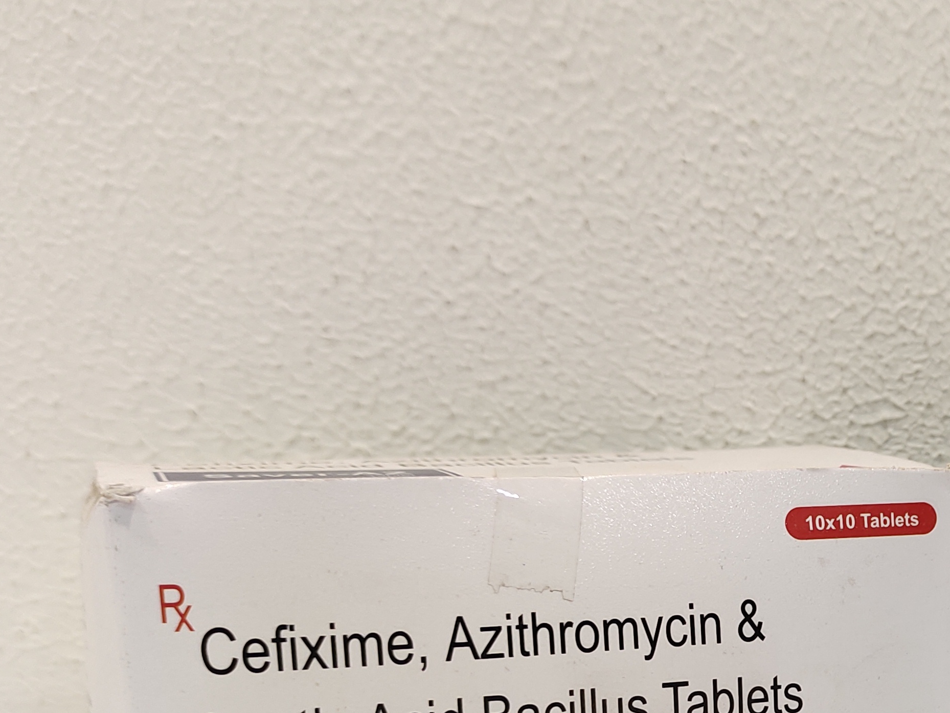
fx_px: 1702
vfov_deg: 22.5
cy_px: 761
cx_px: 968
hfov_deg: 29.0
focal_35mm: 62
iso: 227
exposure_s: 1/50
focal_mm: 5.42
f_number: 1.89
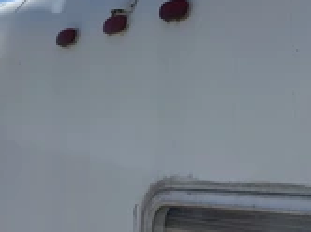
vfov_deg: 20.6
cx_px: 225
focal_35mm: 70
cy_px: 32
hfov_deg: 27.5
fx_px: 628
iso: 25
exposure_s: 1/2227
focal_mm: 3
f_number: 1.8
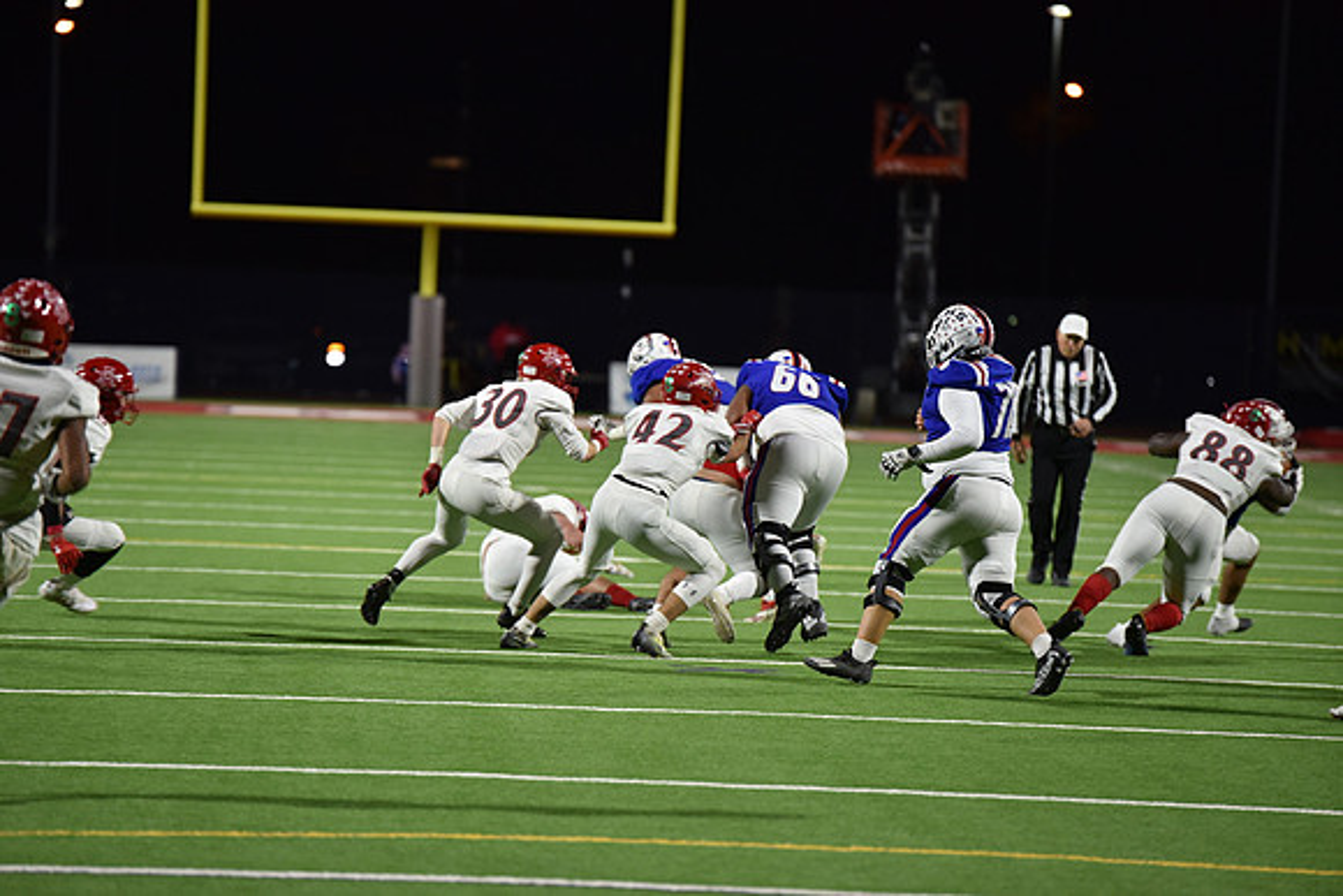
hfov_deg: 10.3
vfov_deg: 6.9
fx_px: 7463
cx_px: 672
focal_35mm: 200
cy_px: 448
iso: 2000
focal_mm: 200
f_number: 2.8
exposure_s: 1/500
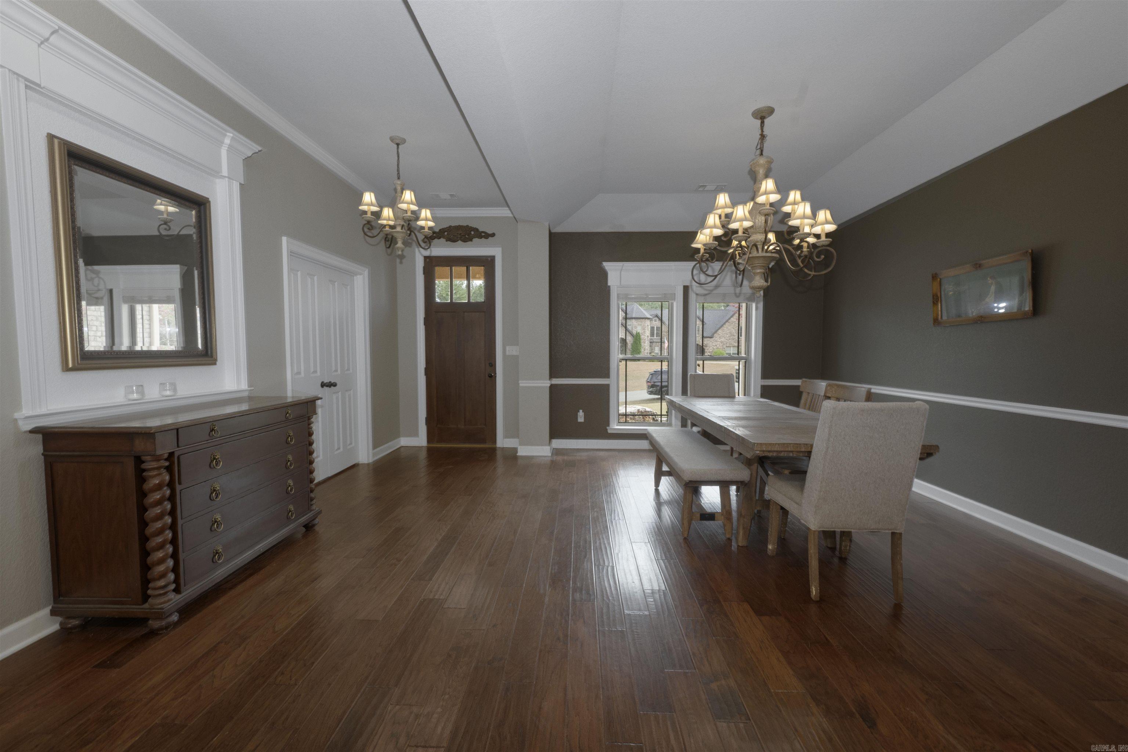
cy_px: 376
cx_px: 564
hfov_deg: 104.3
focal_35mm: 14
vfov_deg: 81.2
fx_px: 439
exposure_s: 1/160
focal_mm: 14
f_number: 9
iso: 1000
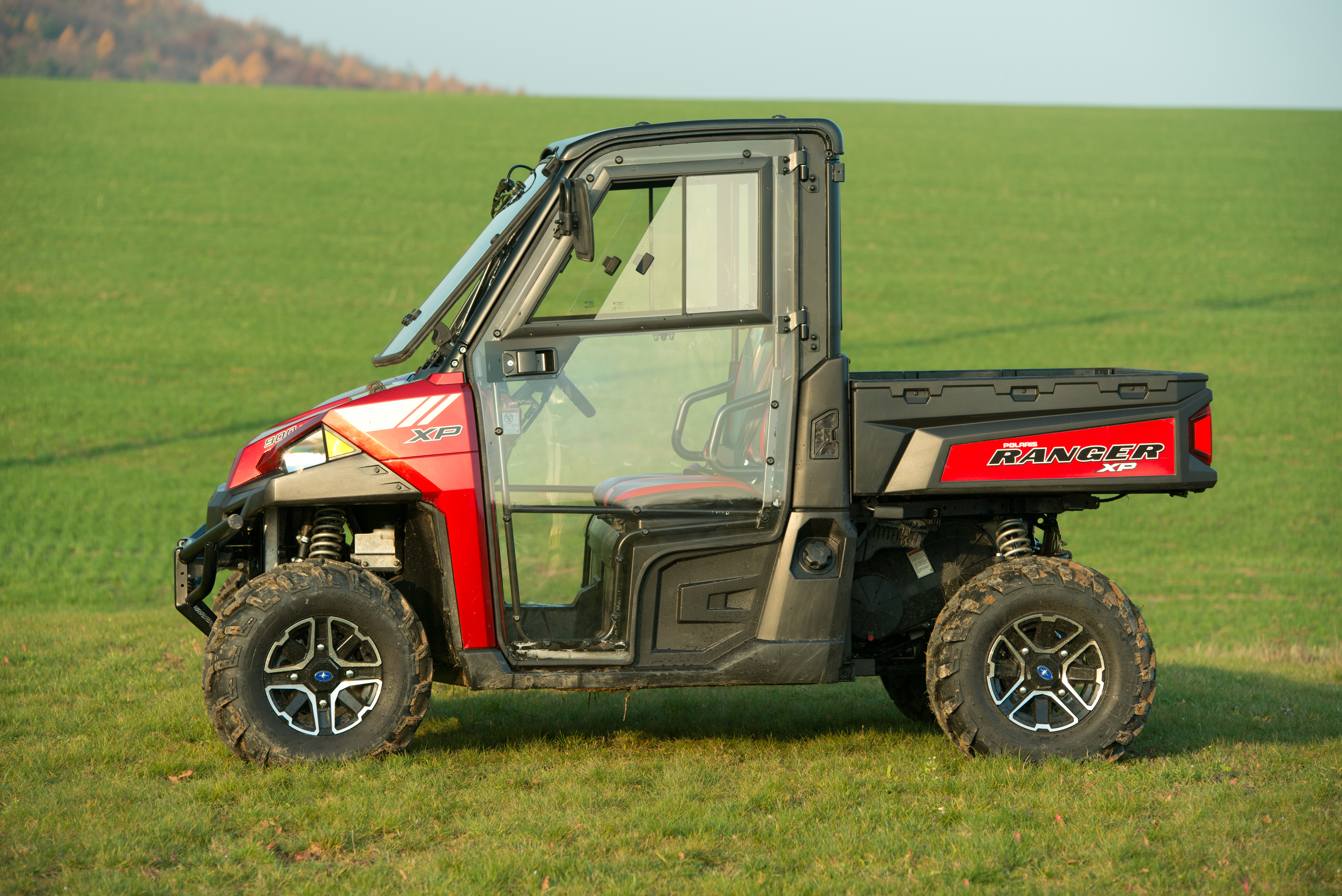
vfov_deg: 9.8
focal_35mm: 140
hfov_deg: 14.6
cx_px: 671
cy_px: 448
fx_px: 5220
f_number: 5
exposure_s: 1/100
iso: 250
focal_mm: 140
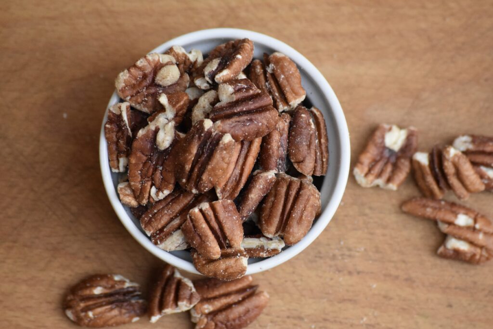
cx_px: 246
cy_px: 164
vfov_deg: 6.5
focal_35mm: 210
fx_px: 2876
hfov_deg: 9.8
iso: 2800
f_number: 5
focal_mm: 140
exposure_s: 1/500
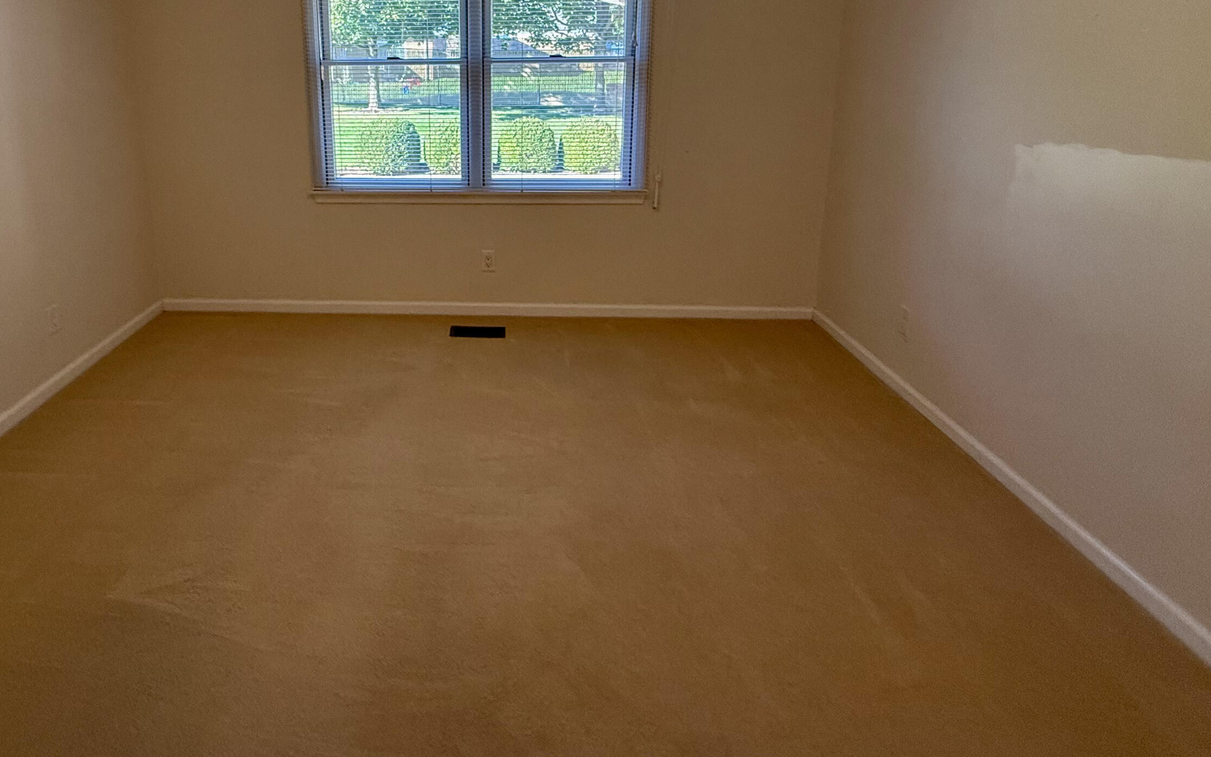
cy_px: 179
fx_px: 660
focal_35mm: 20
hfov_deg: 83.6
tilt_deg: -11.7
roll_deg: +0.4
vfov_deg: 56.4
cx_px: 463
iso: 320
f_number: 2.2
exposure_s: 1/120
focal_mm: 2.22
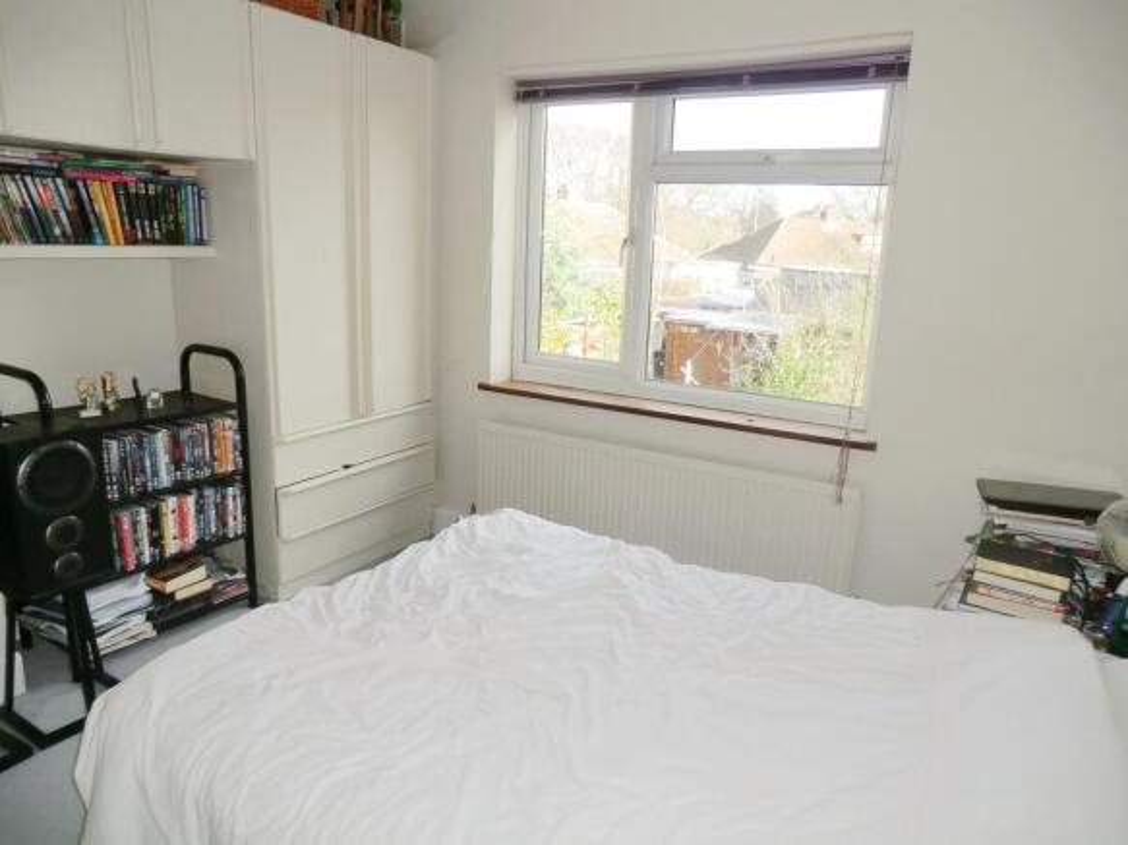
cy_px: 422
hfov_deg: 71.6
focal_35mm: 24
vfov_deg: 56.8
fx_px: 782
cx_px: 564
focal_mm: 4.3
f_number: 3.2
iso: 64
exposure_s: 1/80
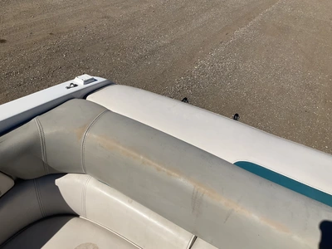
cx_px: 166
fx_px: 278
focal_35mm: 29
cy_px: 124
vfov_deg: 48.2
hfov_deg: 61.7
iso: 25
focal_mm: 3
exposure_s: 1/4785
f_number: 1.8
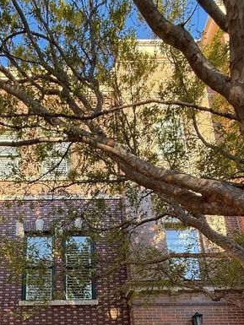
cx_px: 66
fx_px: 291
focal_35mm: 31
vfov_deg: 45.2
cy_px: 352
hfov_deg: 44.2
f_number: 2.2
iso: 80
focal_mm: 2.22
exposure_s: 1/99
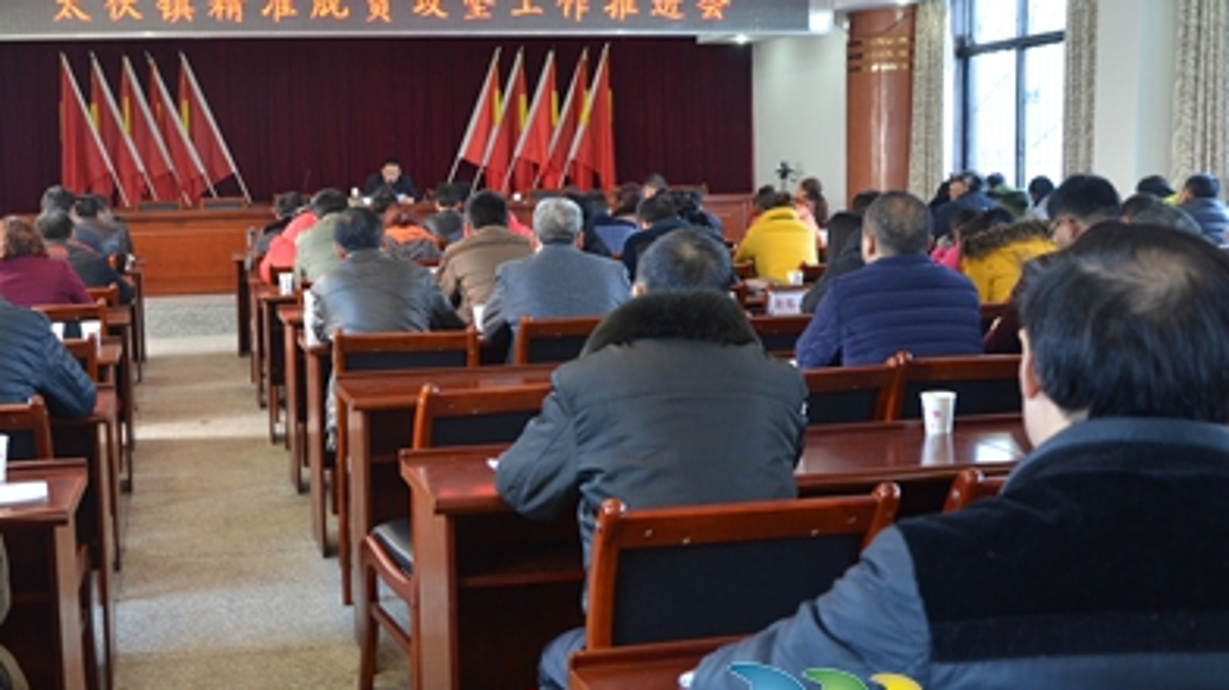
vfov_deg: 27.1
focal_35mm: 44
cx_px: 451
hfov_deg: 46.0
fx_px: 1433
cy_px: 321
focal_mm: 22
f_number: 3.8
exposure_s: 1/40
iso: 800
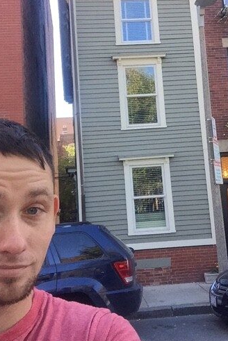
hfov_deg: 31.9
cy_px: 144
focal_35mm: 42
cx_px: 130
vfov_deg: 46.2
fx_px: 398
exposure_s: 1/120
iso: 64
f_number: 2.2
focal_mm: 2.65
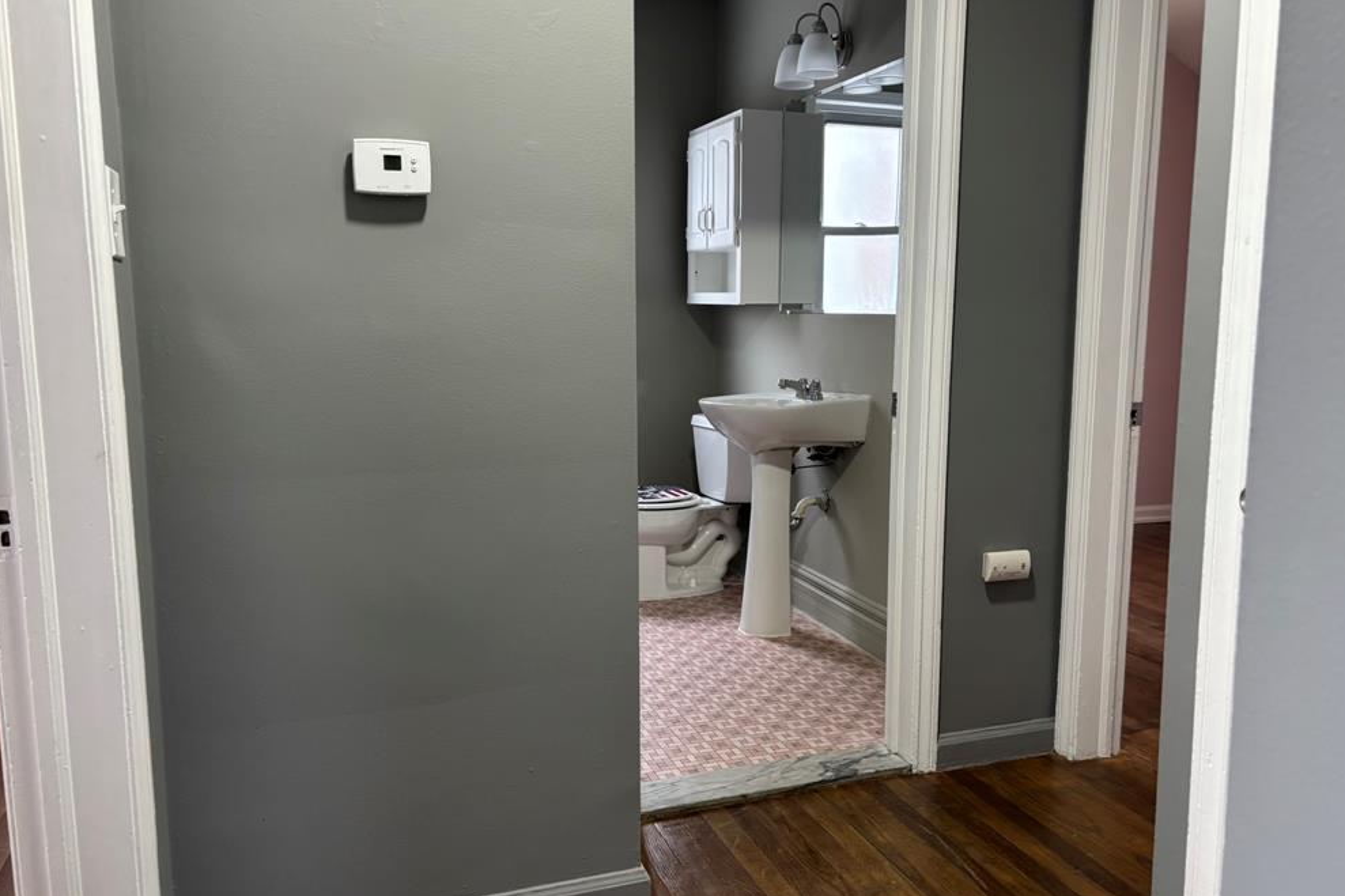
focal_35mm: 28
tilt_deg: -7.3
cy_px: 455
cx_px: 669
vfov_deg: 46.4
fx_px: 1046
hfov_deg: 65.5
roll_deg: -0.5
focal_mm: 5.96
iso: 200
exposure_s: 1/60
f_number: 1.6
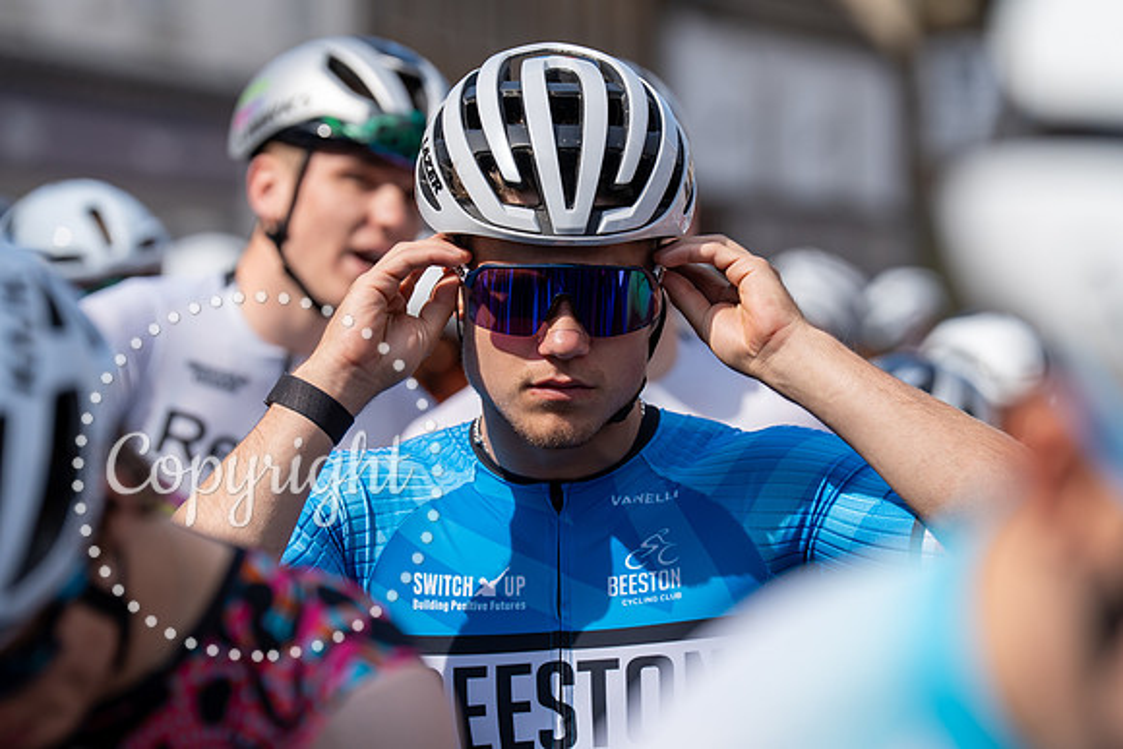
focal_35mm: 185
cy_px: 374
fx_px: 5772
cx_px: 562
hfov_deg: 11.1
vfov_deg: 7.4
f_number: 4.5
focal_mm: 185
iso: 320
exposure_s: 1/1250
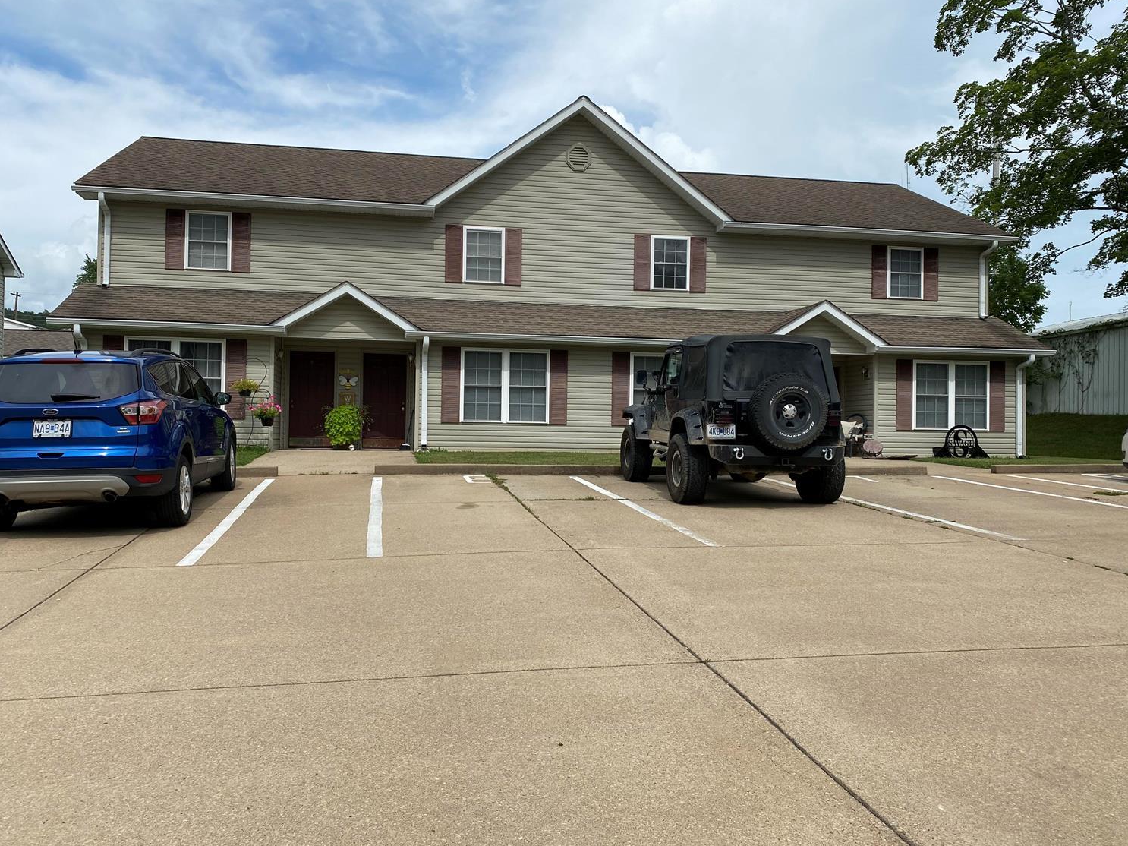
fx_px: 912
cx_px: 546
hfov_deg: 63.4
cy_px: 416
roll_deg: -1.1
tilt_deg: +0.4
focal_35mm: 28
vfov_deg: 49.7
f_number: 1.8
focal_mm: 4.25
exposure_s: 1/2967
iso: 32
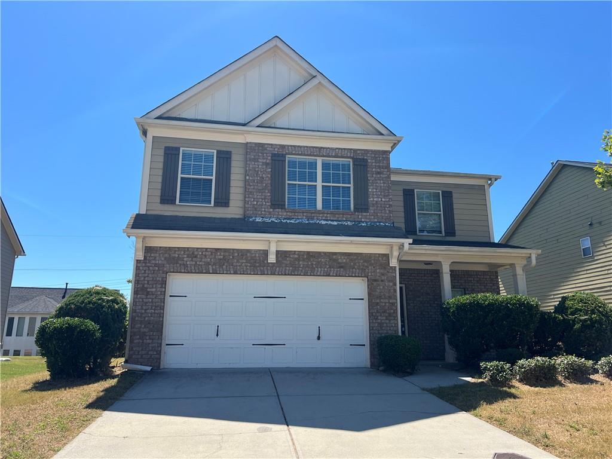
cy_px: 230
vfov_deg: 53.1
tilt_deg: +13.4
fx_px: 460
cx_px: 306
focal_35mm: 26
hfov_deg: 67.3
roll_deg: +0.4
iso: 50
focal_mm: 5.7
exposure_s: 1/3356
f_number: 1.5
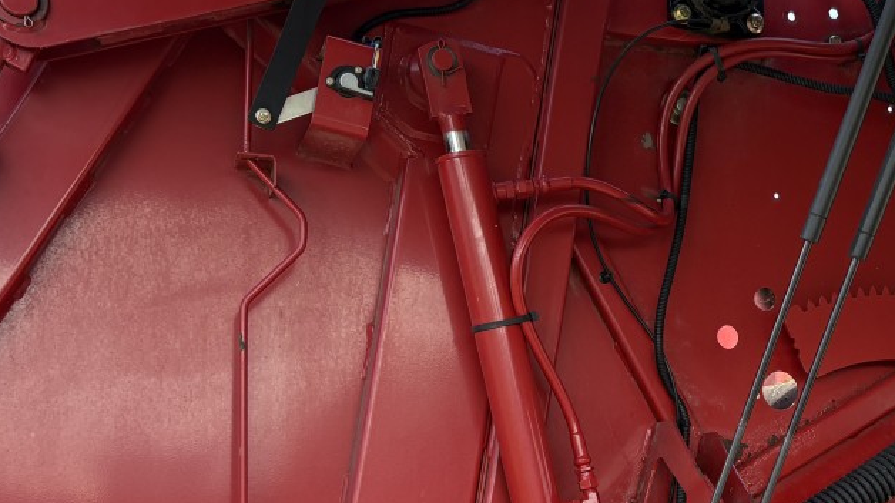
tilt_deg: +4.7
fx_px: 1542
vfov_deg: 18.2
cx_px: 703
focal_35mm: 65
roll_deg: +3.8
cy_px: 457
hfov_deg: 31.6
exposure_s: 1/647
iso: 64
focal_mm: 5.96
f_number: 1.6
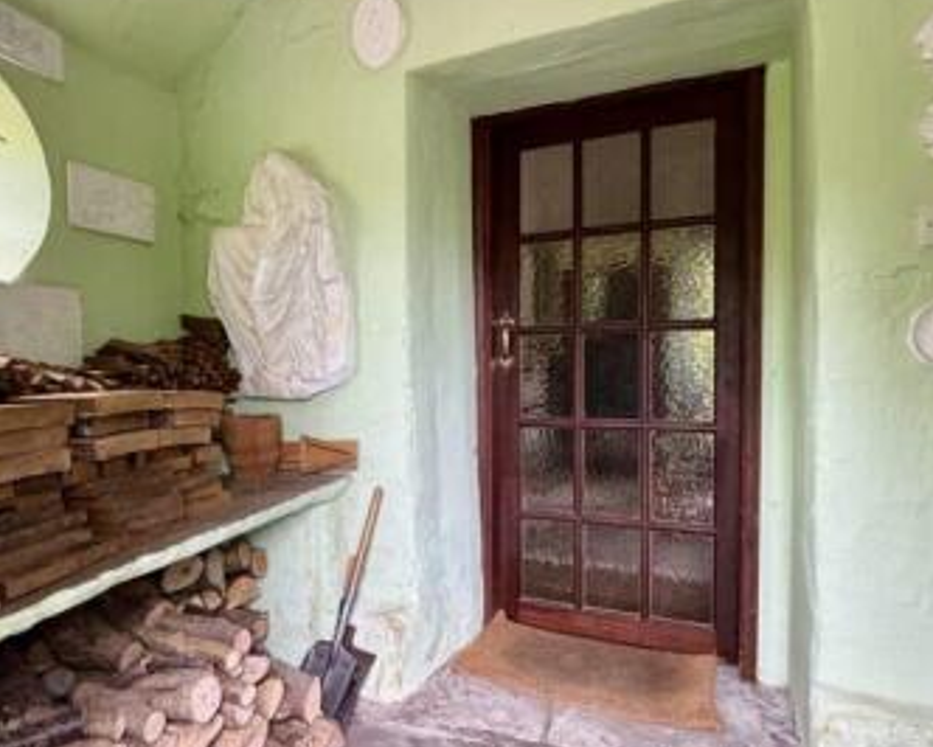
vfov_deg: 58.8
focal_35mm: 24
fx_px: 663
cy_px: 392
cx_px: 367
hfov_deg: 69.4
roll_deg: +0.6
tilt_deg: -2.0
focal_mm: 2.22
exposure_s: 1/64
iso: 320
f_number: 2.2
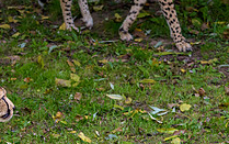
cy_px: 116
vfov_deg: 3.4
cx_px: -63
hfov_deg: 5.4
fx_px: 2430
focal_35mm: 389
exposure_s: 1/800
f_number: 4.8
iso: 640
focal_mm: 102
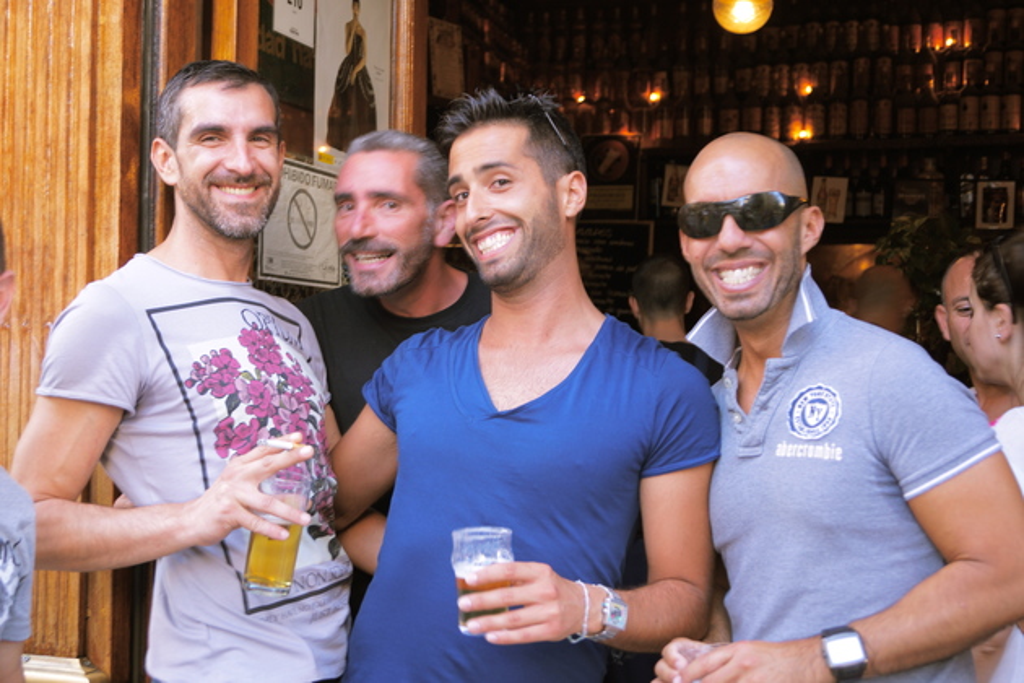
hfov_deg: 37.9
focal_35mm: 52
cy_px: 342
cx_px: 512
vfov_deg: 25.8
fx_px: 1493
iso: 100
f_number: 5
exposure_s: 1/13
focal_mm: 35
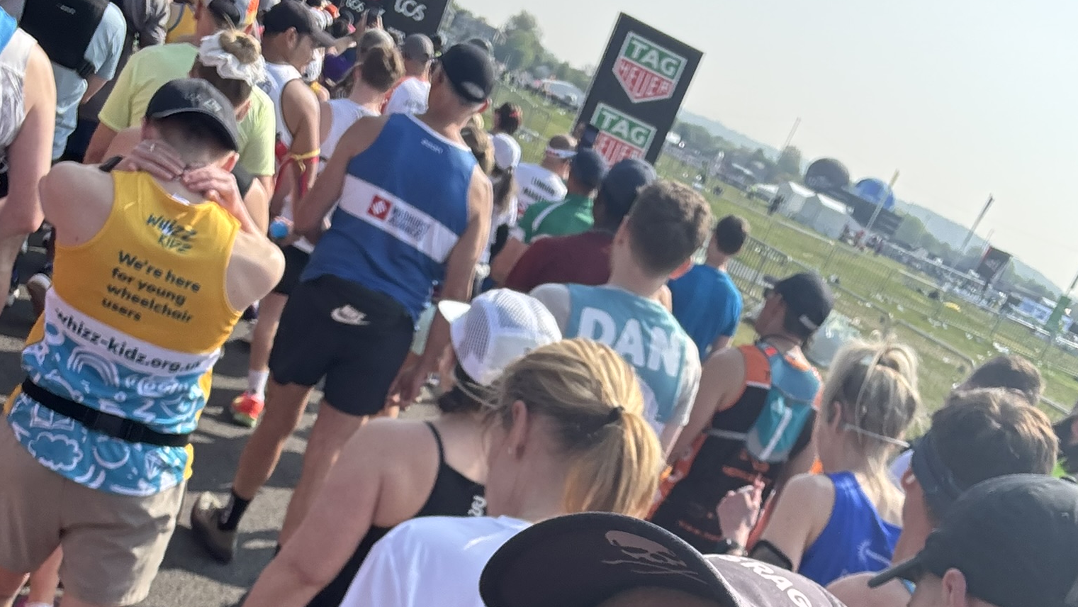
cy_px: 546
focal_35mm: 44
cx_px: 543
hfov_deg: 46.4
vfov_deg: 26.2
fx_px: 1258
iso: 25
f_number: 1.9
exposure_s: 1/447
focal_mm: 2.69
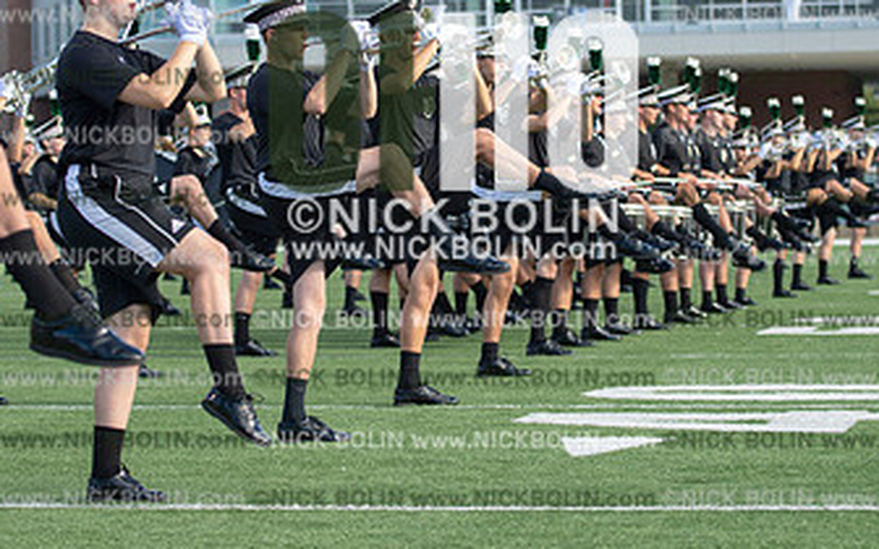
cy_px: 136
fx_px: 2947
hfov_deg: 17.0
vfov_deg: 10.6
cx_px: 453
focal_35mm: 123
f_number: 2.8
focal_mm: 70
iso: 160
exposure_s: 1/800
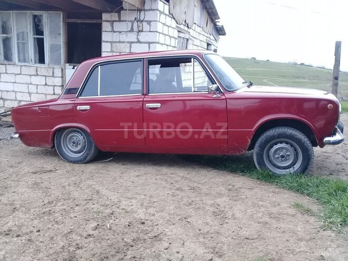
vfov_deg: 45.4
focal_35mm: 31
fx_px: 312
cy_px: 130
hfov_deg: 58.4
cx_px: 174
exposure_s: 1/245
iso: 50
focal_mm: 3.3
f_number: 2.2
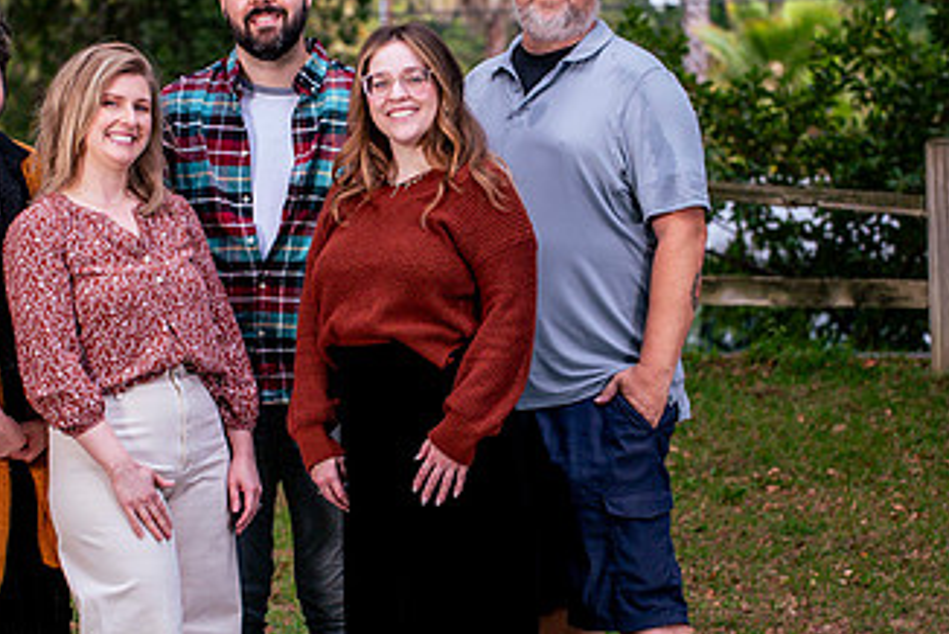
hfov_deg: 9.4
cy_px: 277
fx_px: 5752
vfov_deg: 6.3
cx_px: 413
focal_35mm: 218
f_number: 5.6
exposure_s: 1/250
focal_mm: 105
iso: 200
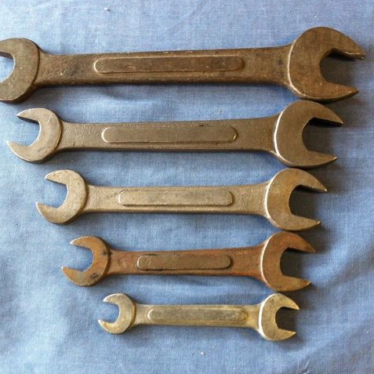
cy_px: 185
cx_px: 192
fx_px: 513
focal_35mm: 42
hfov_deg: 40.0
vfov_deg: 40.0
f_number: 2.8
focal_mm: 3.85
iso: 125
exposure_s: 1/15
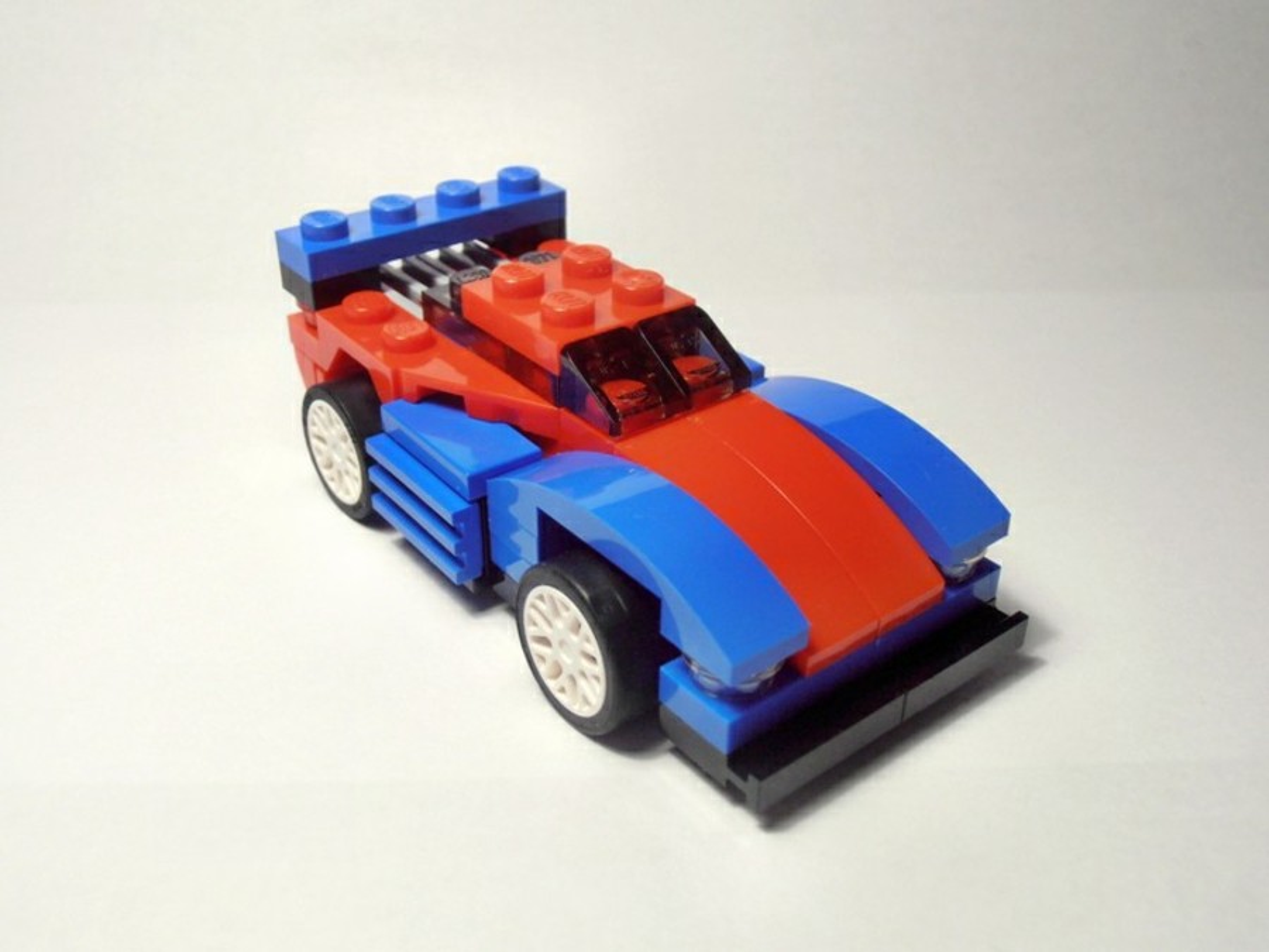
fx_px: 1356
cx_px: 634
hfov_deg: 50.1
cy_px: 476
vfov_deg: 38.7
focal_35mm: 37
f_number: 3.9
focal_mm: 6.61
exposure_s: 1/50
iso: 80
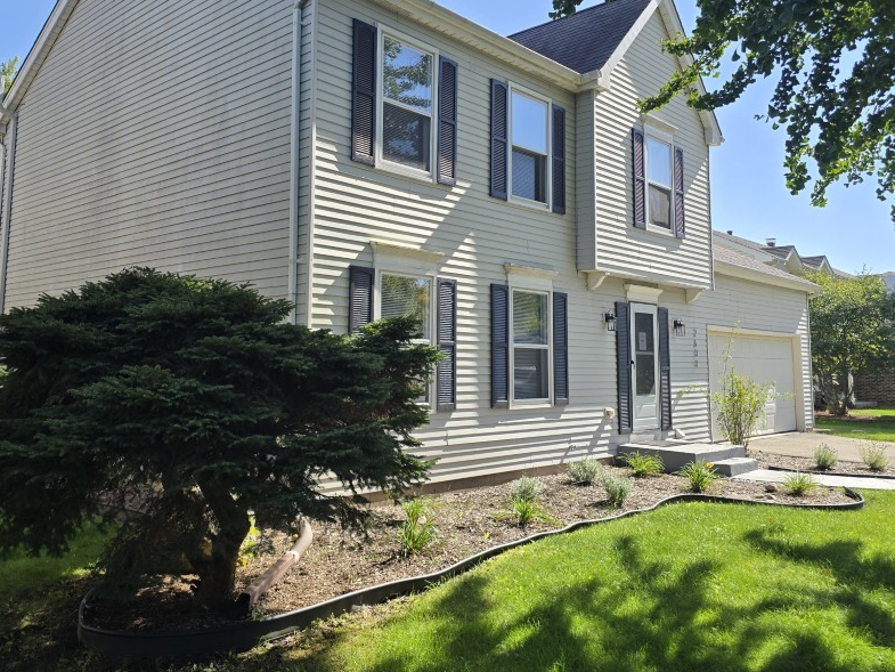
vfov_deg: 46.6
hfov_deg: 59.8
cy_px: 270
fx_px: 776
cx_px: 406
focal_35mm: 30
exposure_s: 1/380
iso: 12
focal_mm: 6.3
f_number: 1.7
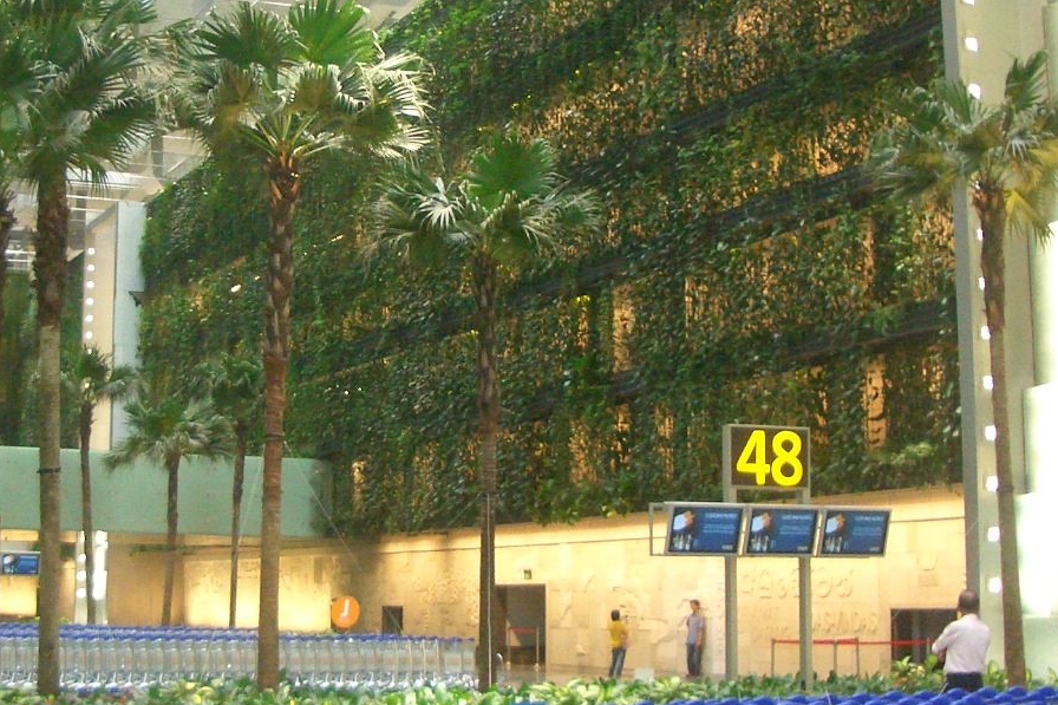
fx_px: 1910
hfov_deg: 30.7
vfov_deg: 20.9
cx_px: 324
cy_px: 286
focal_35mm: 65
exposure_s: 1/80
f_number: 2.6
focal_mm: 5.8
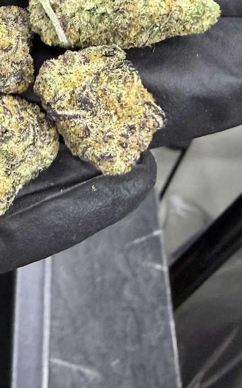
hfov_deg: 16.5
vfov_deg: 28.9
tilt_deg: -74.2
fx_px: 739
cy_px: 96
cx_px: -148
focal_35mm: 70
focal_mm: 2.22
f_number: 2.2
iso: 320
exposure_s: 1/99
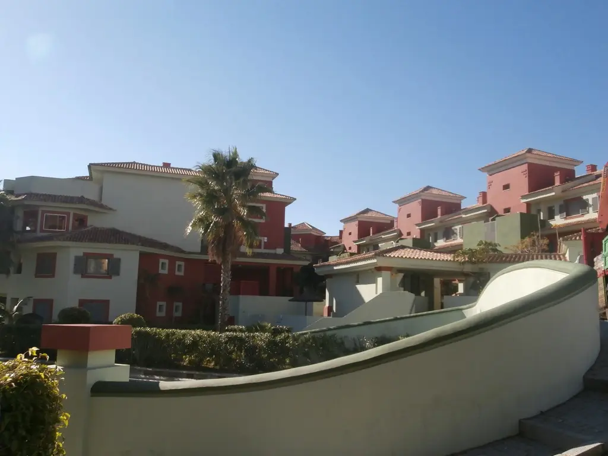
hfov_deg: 60.0
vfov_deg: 46.8
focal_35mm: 30
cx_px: 304
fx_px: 527
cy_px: 228
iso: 100
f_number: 3.5
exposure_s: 1/1000
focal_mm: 5.36
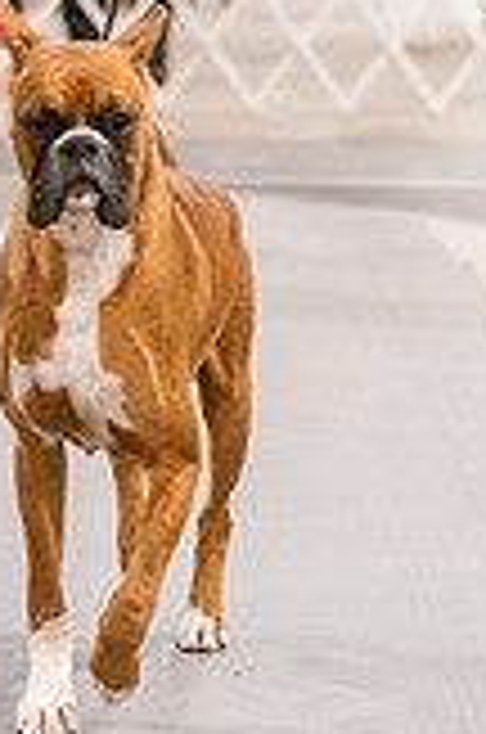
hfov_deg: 5.2
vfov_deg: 7.8
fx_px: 5348
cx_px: 108
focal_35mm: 263
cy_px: -5
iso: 6400
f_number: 3.2
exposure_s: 1/250
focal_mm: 95
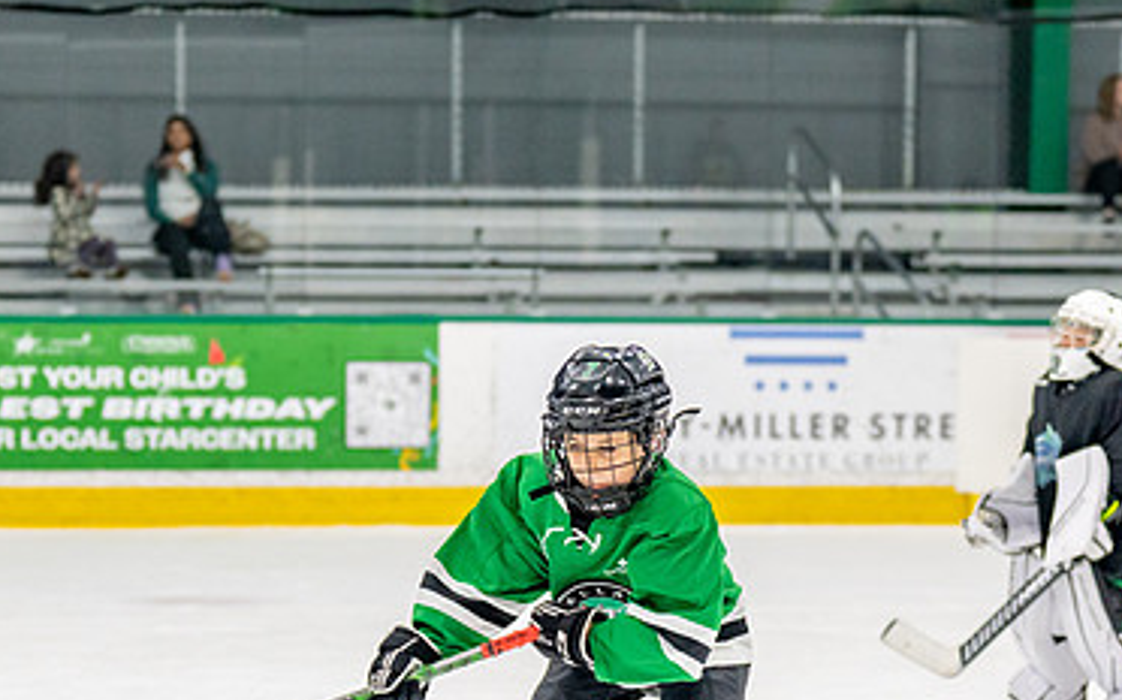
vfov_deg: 8.0
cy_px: 633
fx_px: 5012
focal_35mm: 164
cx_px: 482
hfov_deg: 12.8
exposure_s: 1/1250
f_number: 2.8
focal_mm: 70
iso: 800
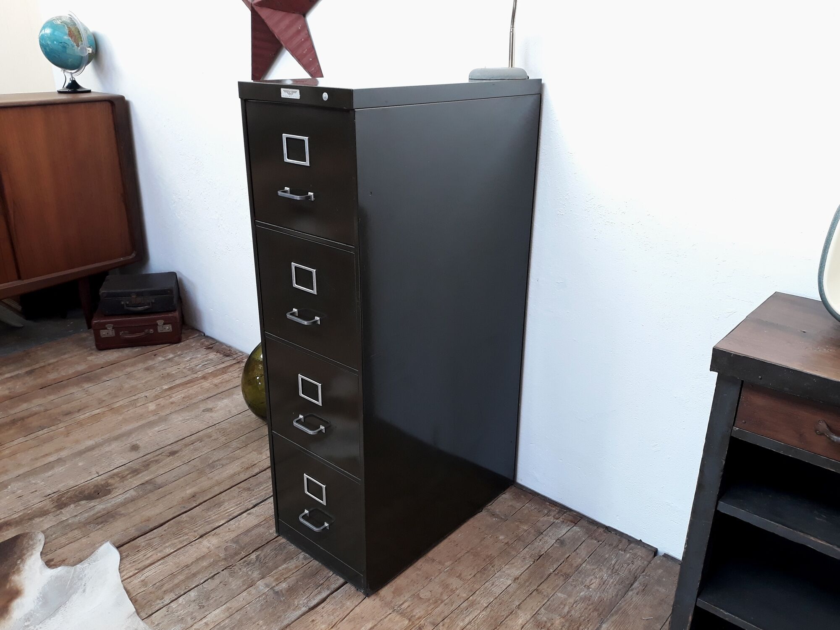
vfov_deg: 51.4
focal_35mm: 27
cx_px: 420
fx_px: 655
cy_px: 315
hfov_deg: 65.3
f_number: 1.7
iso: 80
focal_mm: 3.71
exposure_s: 1/100
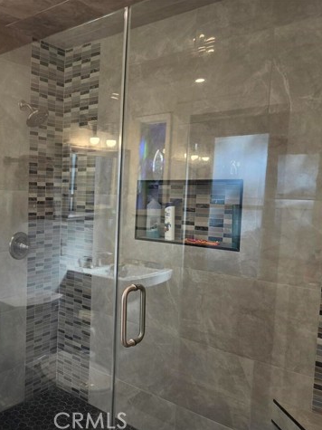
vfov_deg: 58.4
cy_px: 216
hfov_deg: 42.6
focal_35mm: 31
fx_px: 385
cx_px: 48
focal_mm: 5.4
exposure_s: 1/120
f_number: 1.8
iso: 80
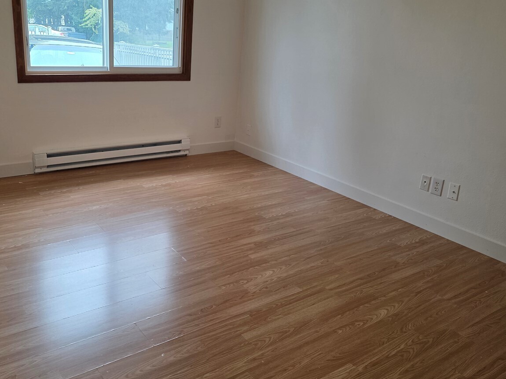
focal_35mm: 32
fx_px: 468
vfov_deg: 44.1
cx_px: 225
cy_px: 171
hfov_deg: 56.7
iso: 125
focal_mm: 6.3
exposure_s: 1/120
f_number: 1.7
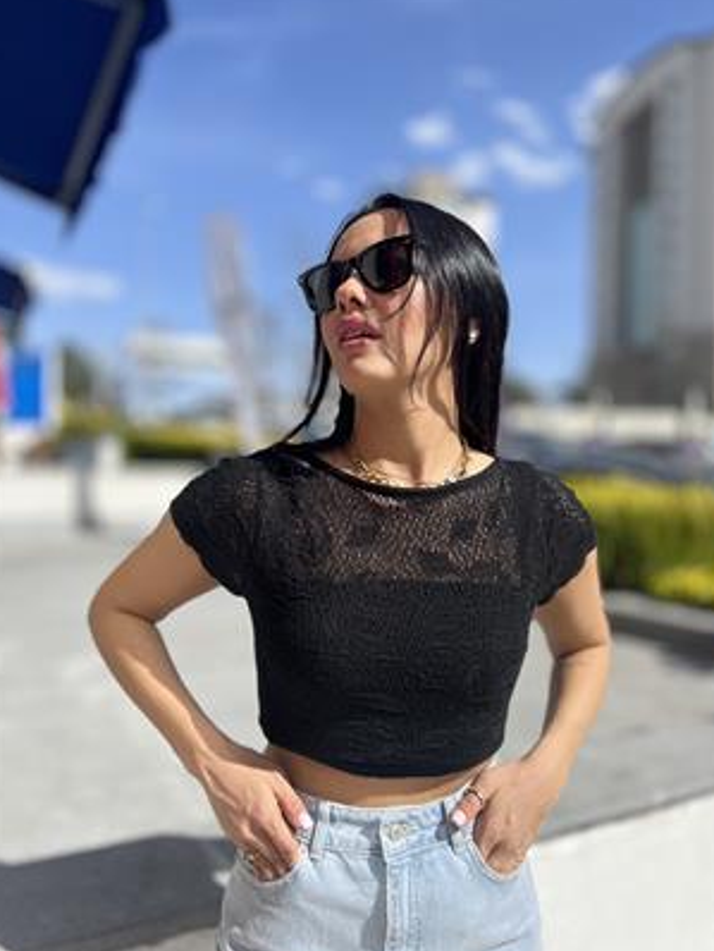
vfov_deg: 65.3
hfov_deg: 51.4
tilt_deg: -0.2
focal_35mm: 27
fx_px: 742
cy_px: 477
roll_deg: -0.4
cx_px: 356
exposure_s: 1/3831
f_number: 1.5
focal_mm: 5.7
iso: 50
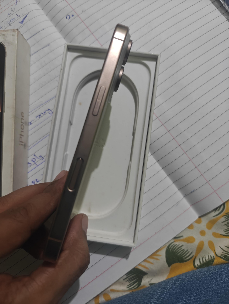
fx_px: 211
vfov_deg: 71.5
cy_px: 152
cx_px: 114
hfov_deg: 56.9
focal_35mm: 24
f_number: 1.7
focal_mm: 6.06
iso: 2000
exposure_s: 1/50
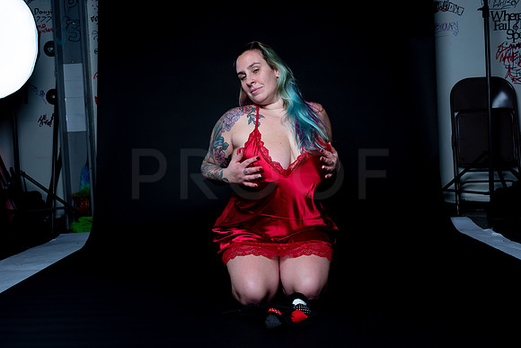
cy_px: 174
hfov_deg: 54.4
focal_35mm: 35
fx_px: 507
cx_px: 260
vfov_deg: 37.9
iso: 100
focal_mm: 35
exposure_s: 1/160
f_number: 10
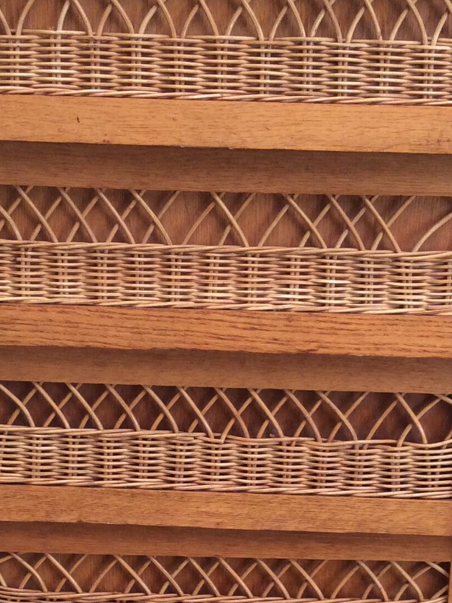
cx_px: 232
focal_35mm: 76
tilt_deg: -25.5
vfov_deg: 25.0
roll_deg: +0.7
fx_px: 1324
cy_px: 521
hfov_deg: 19.4
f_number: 2.4
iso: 50
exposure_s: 1/25
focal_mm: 3.3
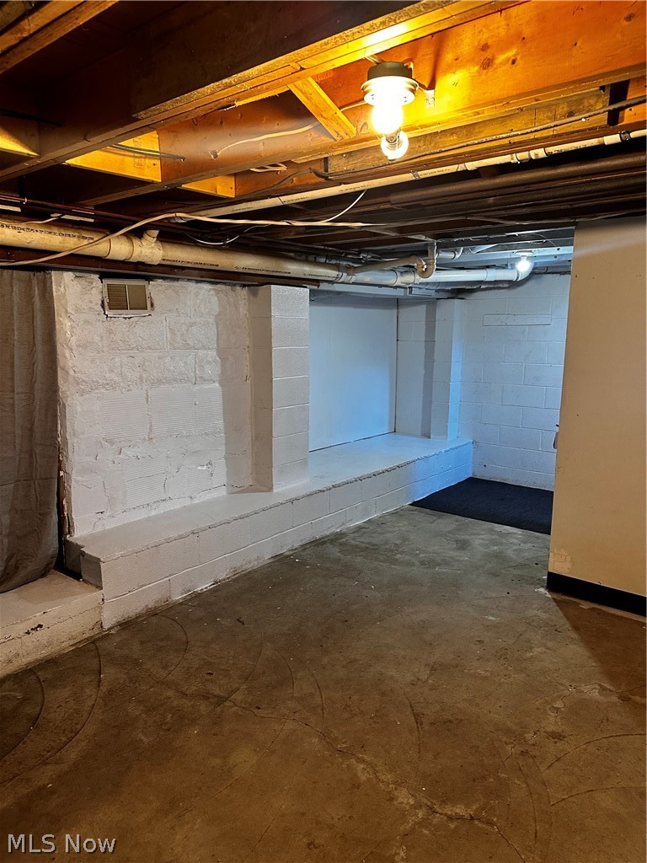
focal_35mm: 24
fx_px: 598
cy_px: 432
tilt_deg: -11.2
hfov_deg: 56.8
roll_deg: +0.2
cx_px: 324
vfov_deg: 71.6
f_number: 1.78
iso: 250
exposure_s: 1/60
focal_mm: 6.86
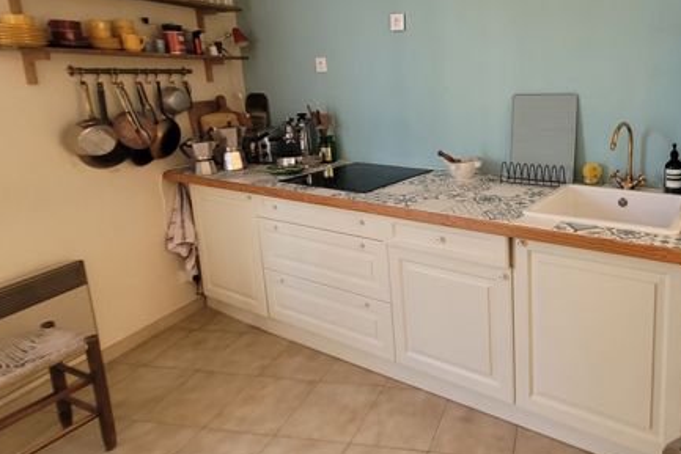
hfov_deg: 73.5
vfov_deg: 56.0
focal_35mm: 22
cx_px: 504
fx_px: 416
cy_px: 149
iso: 125
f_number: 2.2
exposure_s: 1/50
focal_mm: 1.74
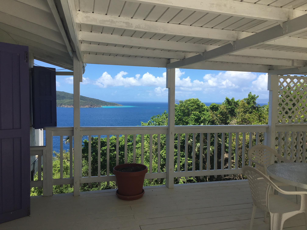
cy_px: 115
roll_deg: -0.6
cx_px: 154
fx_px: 257
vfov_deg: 48.2
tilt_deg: -2.0
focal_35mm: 29
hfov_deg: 61.7
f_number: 2.2
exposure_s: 1/1399
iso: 25
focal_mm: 4.15
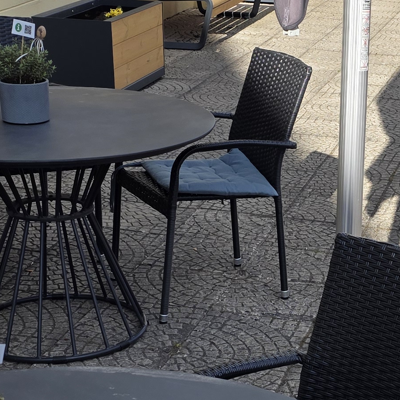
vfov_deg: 19.1
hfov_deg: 19.0
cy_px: 310
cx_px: 351
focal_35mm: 90
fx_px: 1177
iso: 80
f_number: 1.7
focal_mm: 6.3
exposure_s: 1/2828
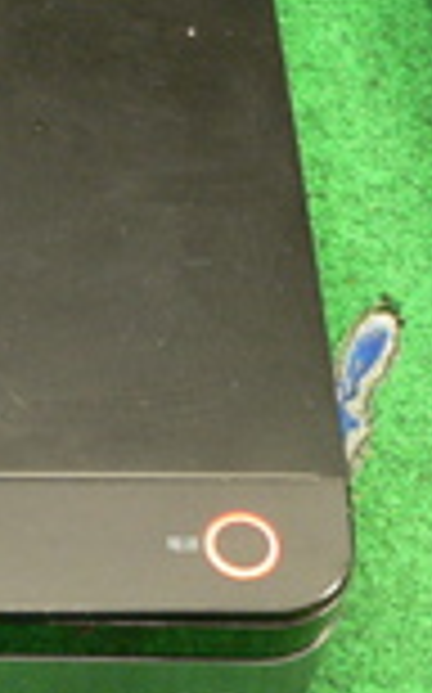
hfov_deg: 13.7
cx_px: -14
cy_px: 560
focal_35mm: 94
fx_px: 1774
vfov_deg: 21.8
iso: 200
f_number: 2.8
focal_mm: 6
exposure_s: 1/6
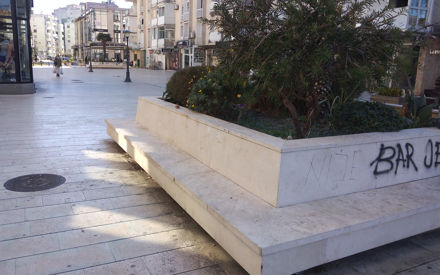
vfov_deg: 44.5
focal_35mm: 28
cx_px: 218
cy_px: 131
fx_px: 336
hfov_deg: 66.5
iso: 100
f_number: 1.8
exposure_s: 1/434
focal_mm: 3.6
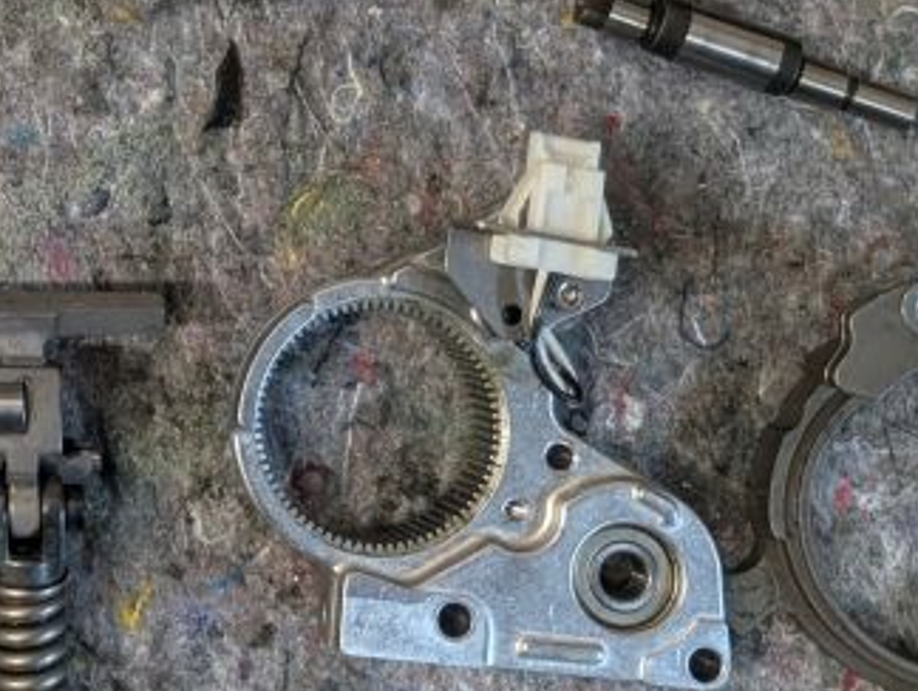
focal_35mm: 89
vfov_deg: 16.1
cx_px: -459
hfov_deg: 19.2
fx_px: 2364
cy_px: -102
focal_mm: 6.9
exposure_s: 1/33.3
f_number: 1.68
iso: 166
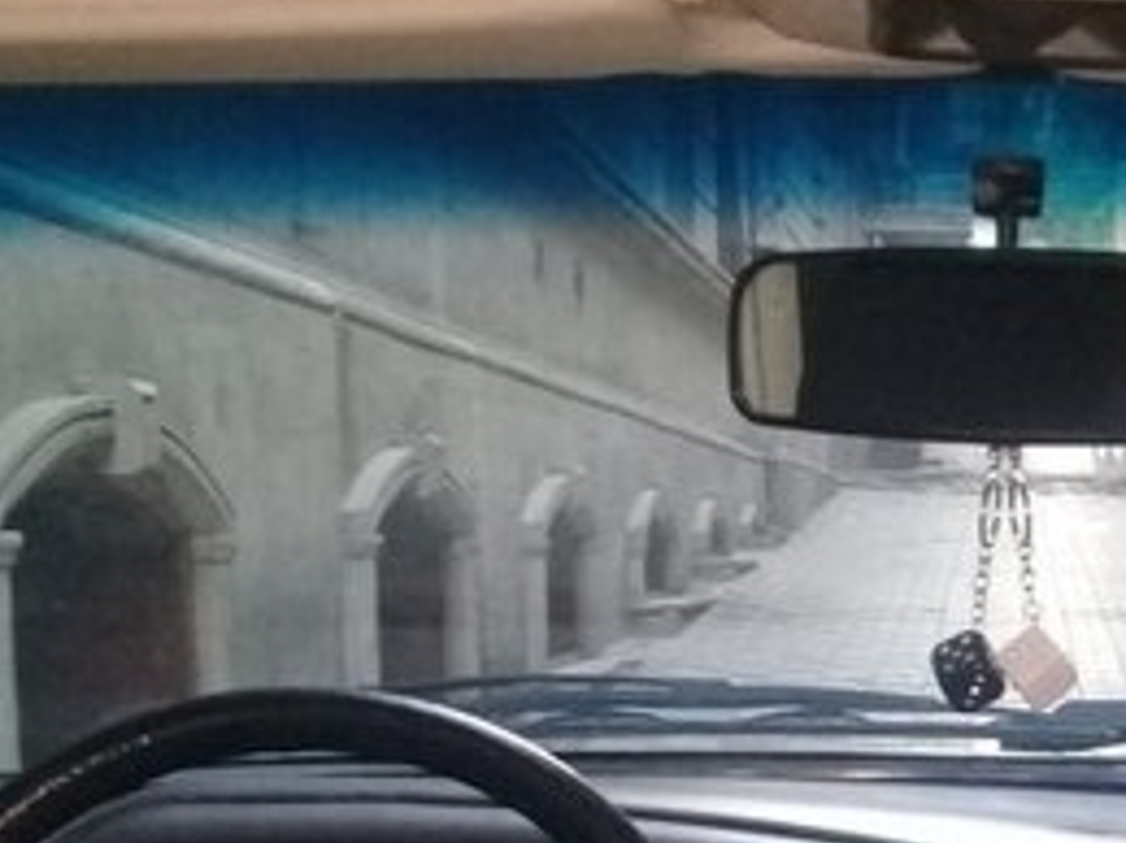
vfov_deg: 17.9
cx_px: 1039
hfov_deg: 24.0
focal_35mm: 79
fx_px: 2569
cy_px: 976
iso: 320
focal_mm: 3.3
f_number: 2.2
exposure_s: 1/30
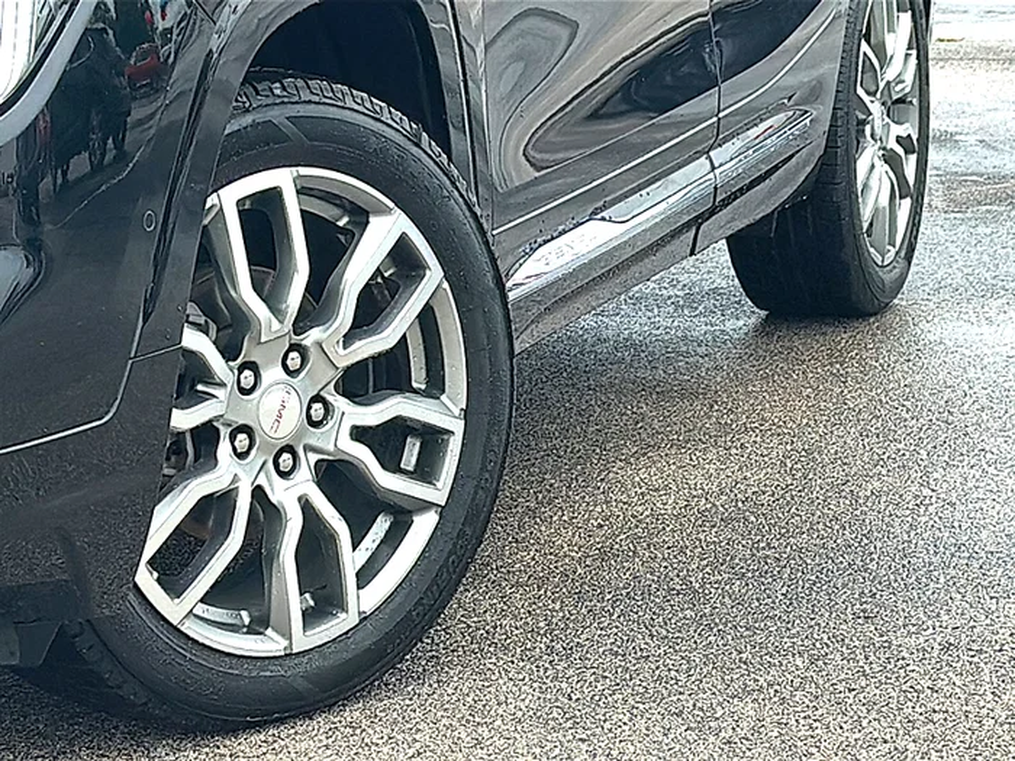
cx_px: 508
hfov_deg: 19.6
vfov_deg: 14.8
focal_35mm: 100
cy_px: 380
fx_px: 2932
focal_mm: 6.86
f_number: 1.78
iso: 100
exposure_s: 1/2611
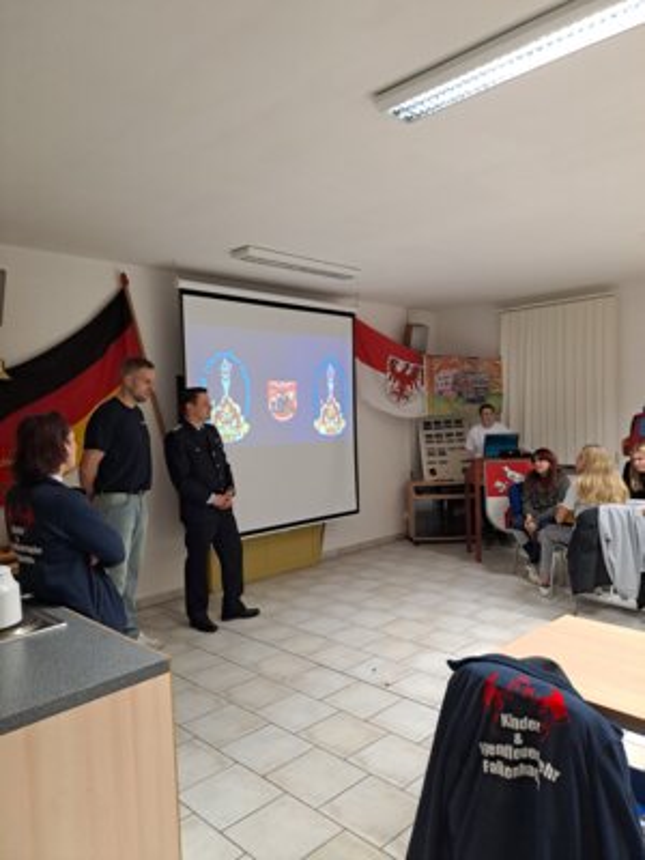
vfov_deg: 69.4
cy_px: 430
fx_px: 621
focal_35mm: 25
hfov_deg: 54.9
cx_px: 322
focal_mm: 4.65
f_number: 1.8
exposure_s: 1/50
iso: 250
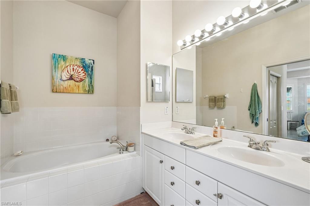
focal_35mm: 16
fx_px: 138
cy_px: 103
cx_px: 155
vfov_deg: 73.7
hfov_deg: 96.8
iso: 400
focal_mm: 16
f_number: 8
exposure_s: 1/25
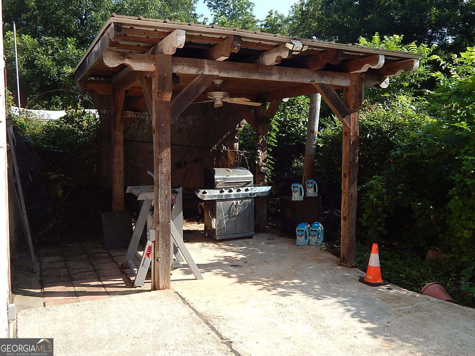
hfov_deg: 58.4
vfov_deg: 45.4
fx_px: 425
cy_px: 178
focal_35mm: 31
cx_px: 238
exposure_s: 1/640
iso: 125
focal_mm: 5.6
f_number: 3.2
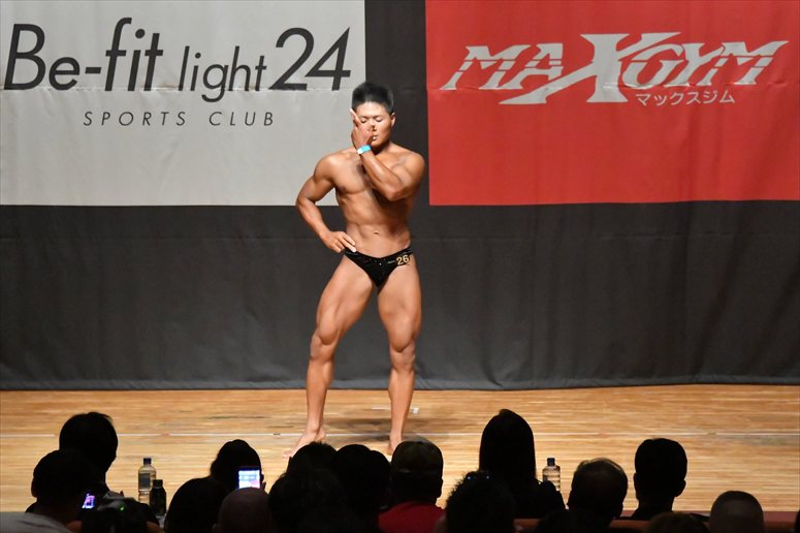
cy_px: 266
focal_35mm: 225
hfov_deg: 9.2
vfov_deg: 6.1
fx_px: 4998
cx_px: 400
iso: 16000
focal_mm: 150
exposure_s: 1/400
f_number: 5.6
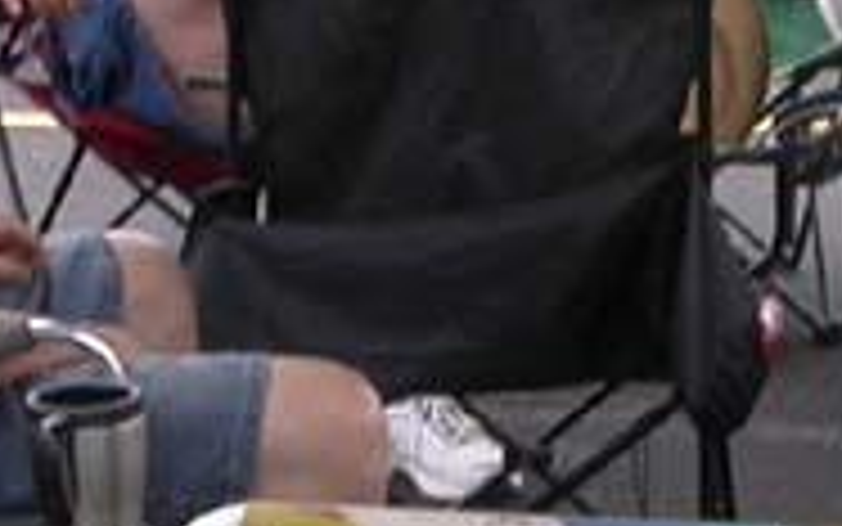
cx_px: 608
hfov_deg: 9.5
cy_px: 414
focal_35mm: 220
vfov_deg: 6.0
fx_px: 5050
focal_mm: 7.85
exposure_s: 1/189
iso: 100
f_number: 5.3
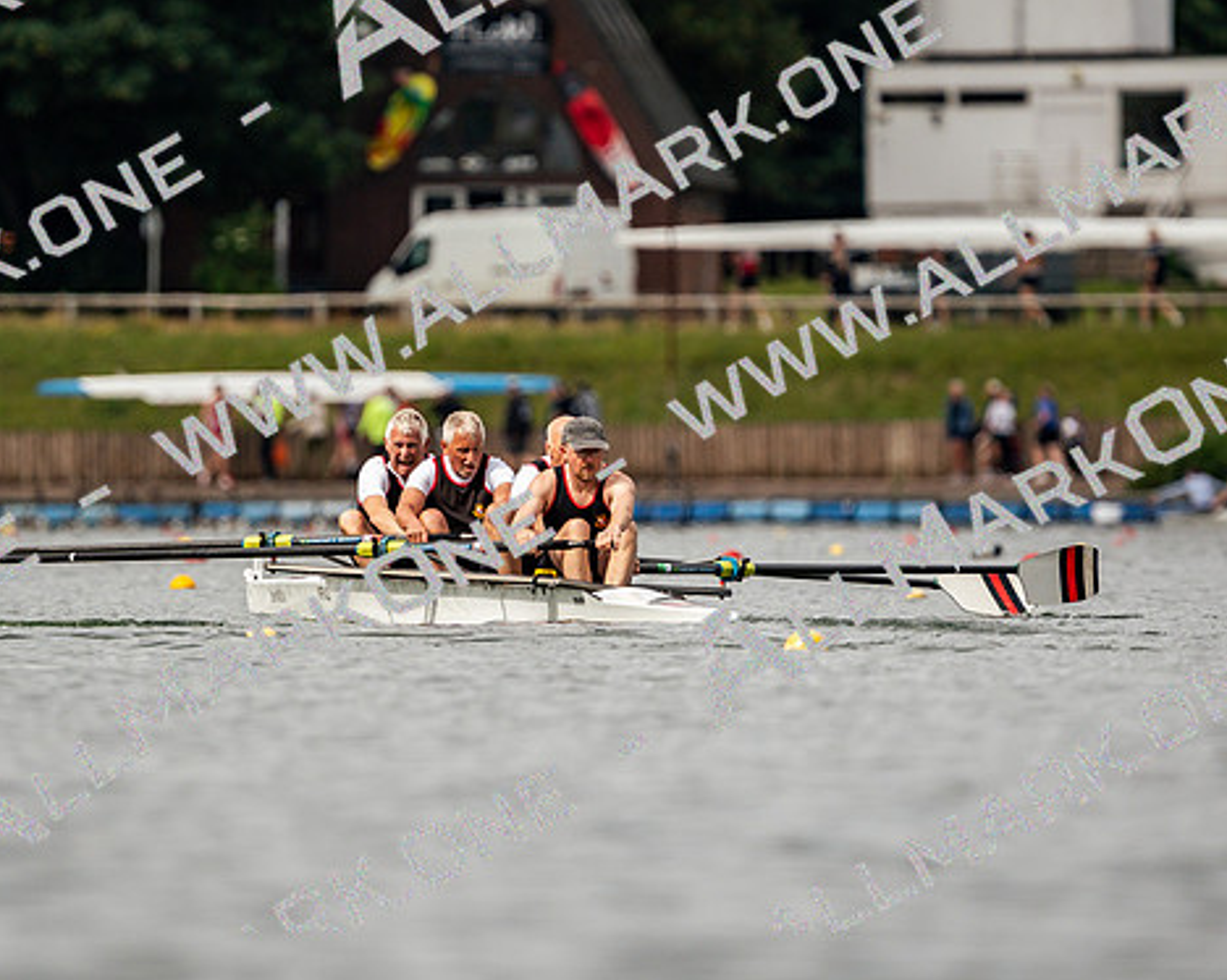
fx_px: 38005
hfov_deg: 1.8
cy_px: 483
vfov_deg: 1.5
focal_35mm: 1047
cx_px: 477
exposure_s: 1/2000
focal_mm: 600
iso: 250
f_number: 6.3
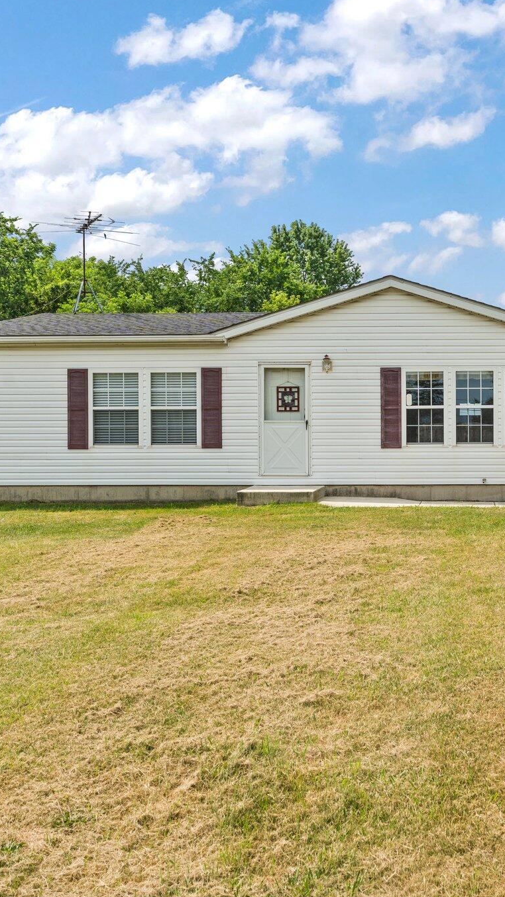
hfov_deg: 29.9
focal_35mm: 38
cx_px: 453
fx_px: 905
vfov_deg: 52.8
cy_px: 448
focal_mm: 24
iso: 400
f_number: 9
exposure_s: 1/200
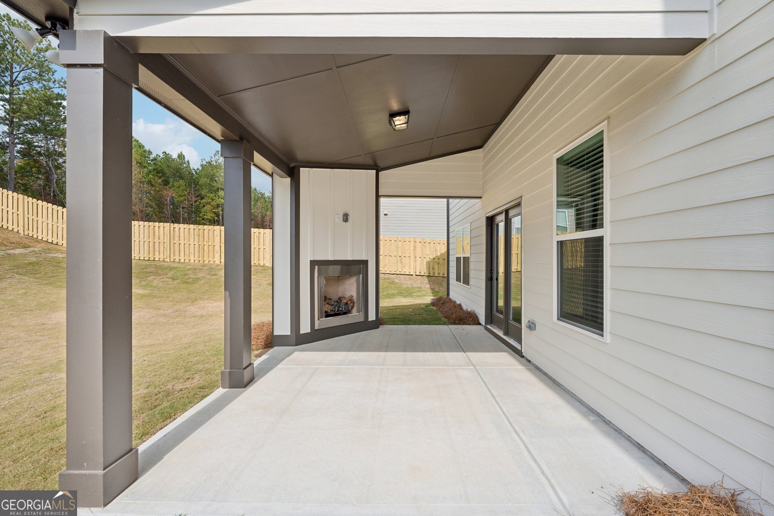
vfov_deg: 81.2
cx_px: 387
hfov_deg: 104.3
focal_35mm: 14
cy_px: 258
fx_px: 301
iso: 320
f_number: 8
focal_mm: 14
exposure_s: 1/400
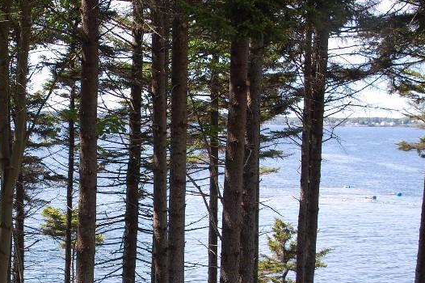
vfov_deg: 18.6
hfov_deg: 27.2
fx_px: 861
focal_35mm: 73
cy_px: 206
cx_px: 82
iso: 200
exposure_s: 1/200
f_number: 7.1
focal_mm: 25
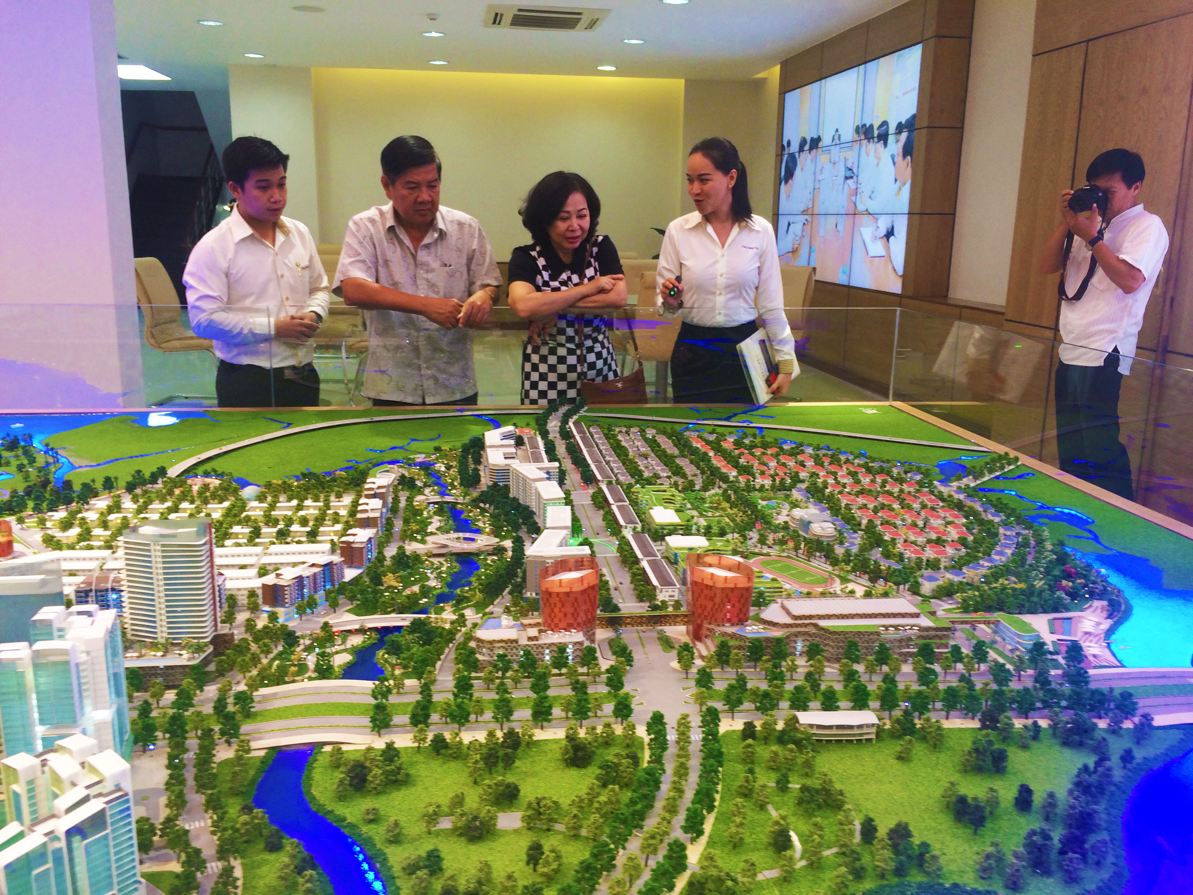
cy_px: 448
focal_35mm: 30
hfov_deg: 60.0
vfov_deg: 46.8
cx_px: 596
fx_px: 1034
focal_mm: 4.12
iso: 40
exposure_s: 1/33
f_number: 2.2
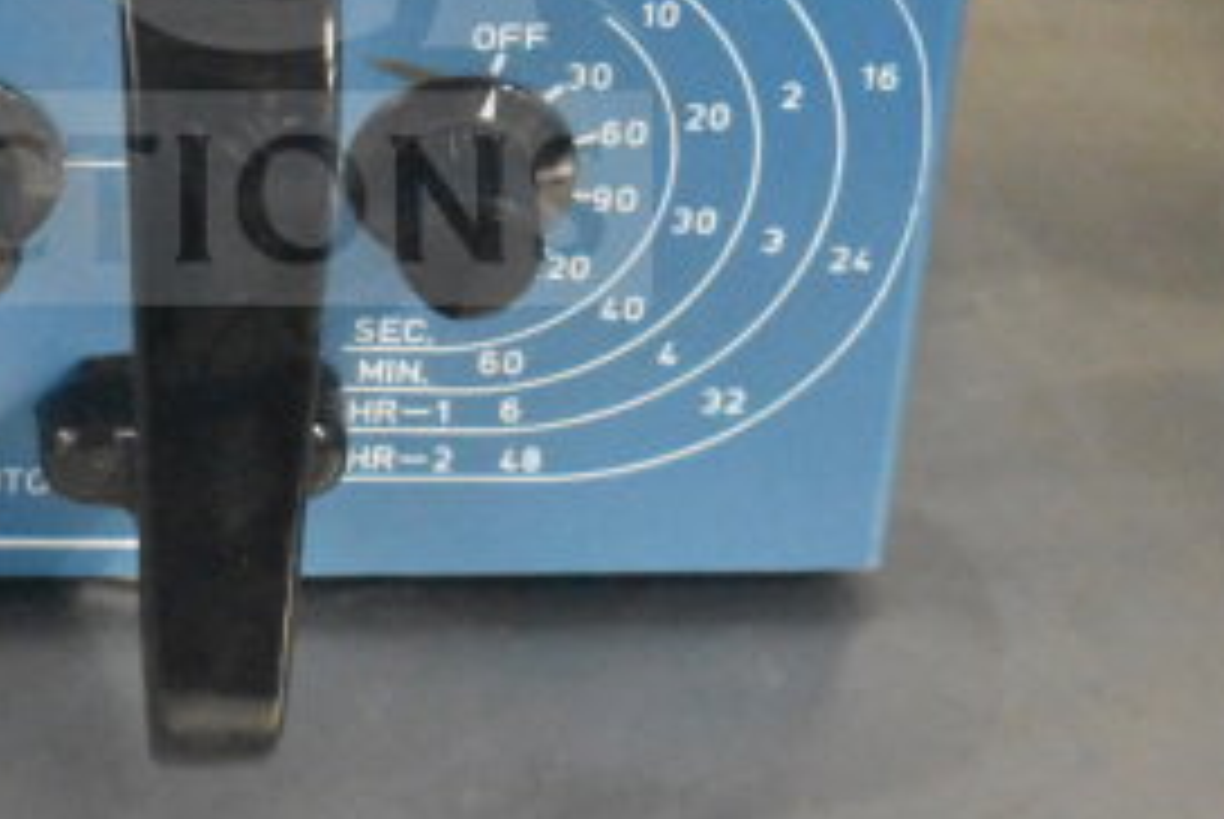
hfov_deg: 13.5
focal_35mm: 151
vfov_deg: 9.0
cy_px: -52
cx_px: 144
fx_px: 5143
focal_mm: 45
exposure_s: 1/80
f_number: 5
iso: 14400
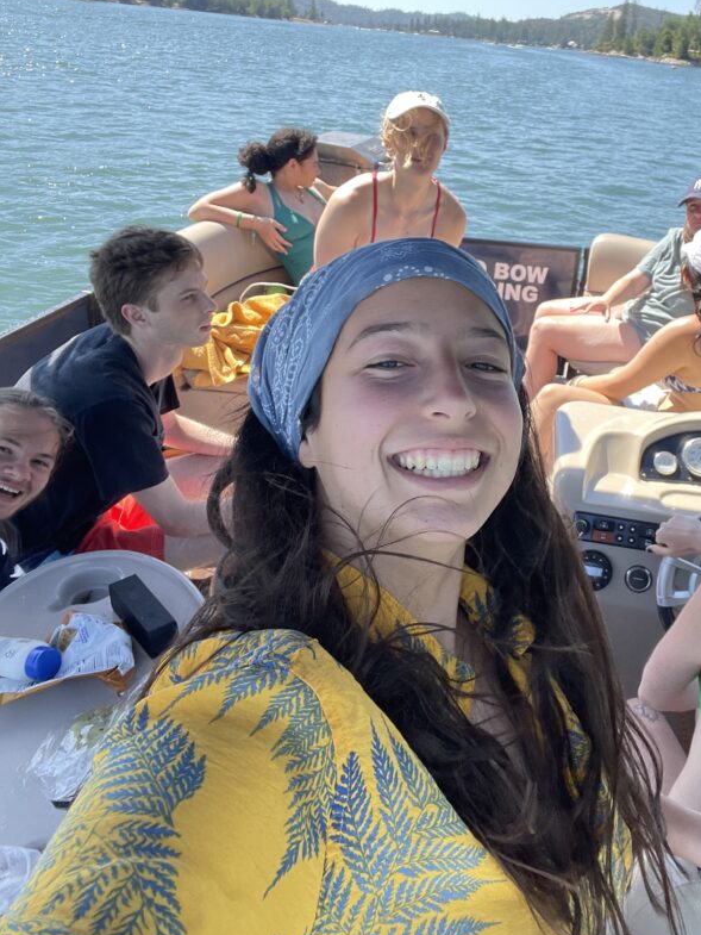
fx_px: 810
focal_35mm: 30
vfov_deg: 59.5
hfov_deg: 46.2
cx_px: 456
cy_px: 376
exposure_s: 1/176
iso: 25
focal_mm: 2.71
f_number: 2.2
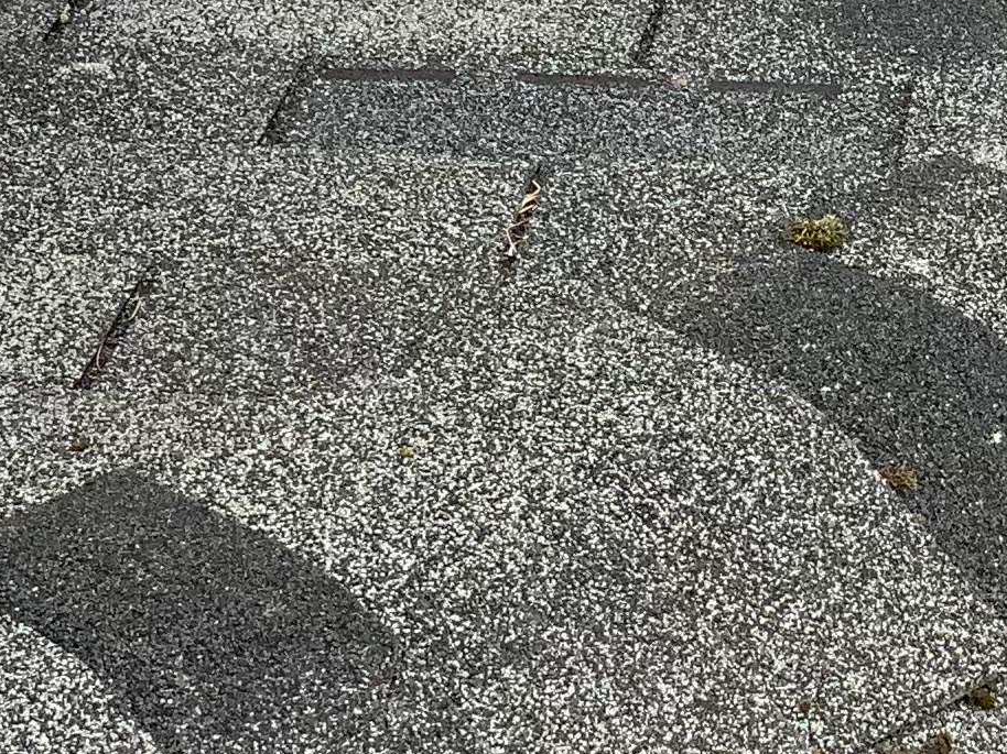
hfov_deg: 15.1
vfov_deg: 11.6
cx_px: 998
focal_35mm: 128
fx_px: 3723
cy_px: 431
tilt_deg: -45.8
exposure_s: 1/247
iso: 16
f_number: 1.8
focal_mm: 3
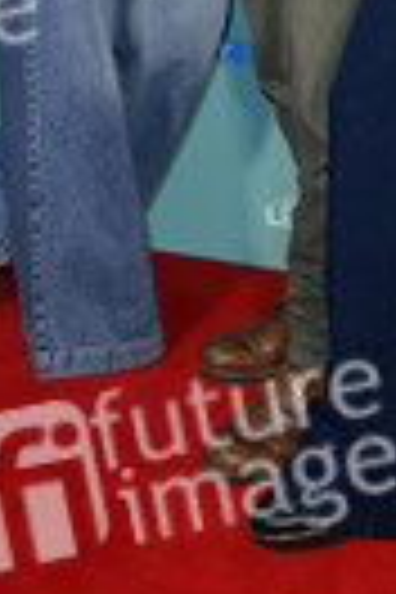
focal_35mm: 121
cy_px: -207
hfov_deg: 11.3
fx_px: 1996
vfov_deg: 15.9
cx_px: 297
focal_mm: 40
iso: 1600
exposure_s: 1/250
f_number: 6.3
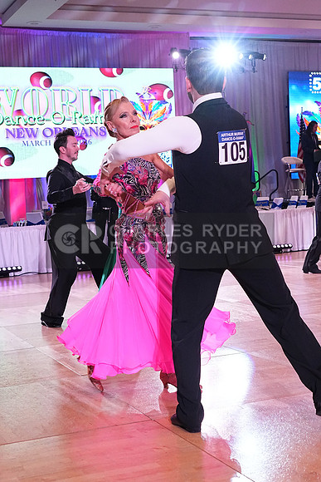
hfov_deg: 23.8
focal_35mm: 57
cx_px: 160
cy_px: 241
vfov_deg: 35.0
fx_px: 762
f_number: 5.6
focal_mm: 38
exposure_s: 1/320
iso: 3200
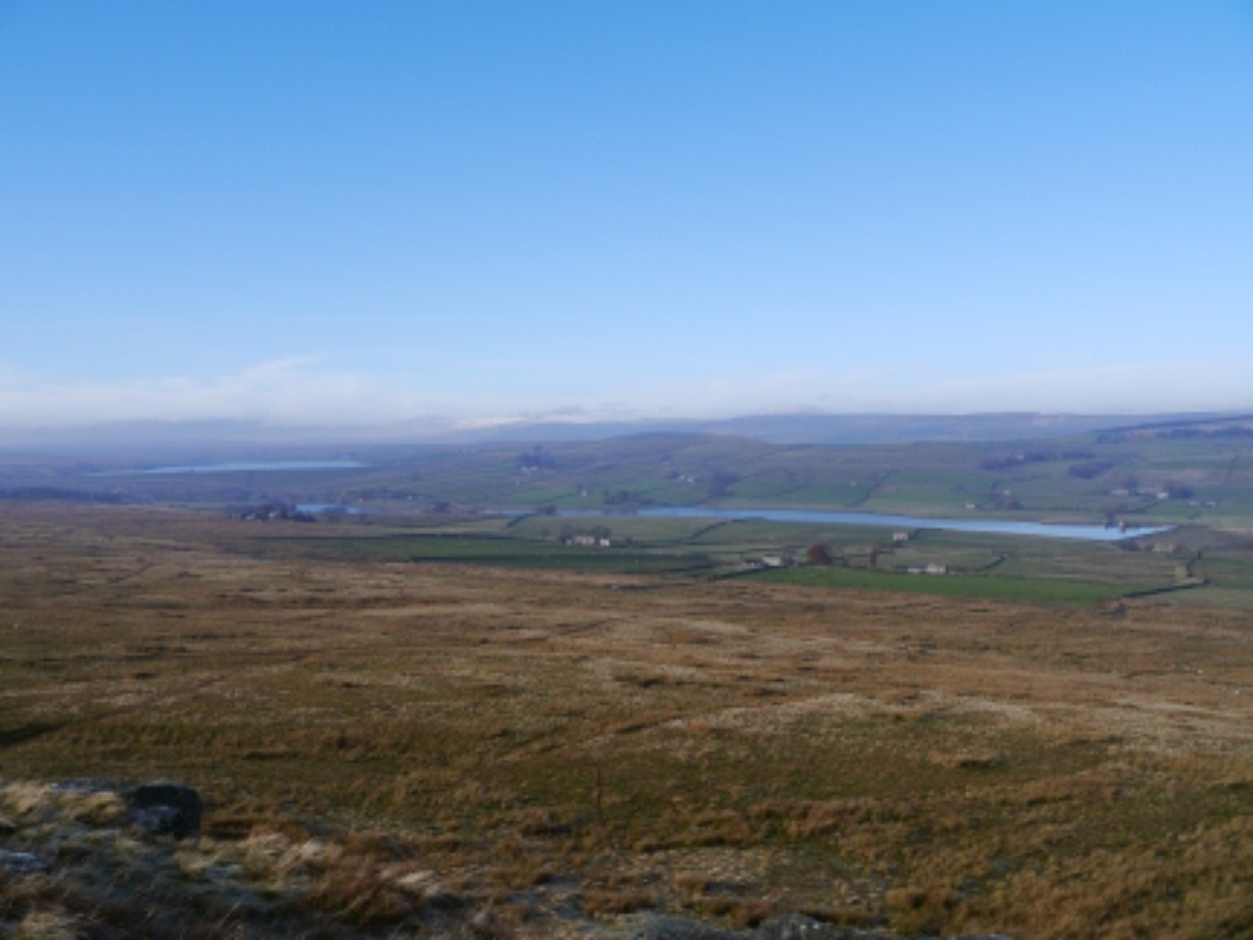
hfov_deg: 63.4
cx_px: 626
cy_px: 470
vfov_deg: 49.7
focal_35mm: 28
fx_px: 1014
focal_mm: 14
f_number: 7.1
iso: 160
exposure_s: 1/400
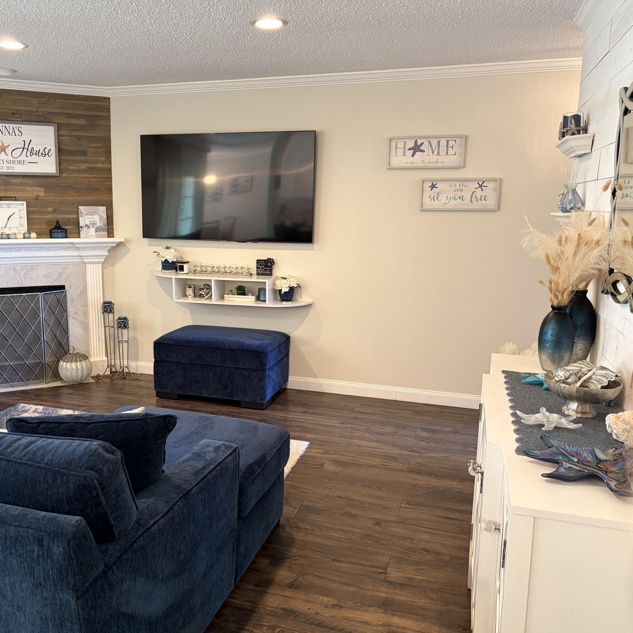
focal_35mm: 31
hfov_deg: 52.0
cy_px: 318
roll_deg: +0.1
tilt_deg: -10.1
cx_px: 240
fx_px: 641
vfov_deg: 52.5
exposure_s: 1/60
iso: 125
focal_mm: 5.96
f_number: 1.6
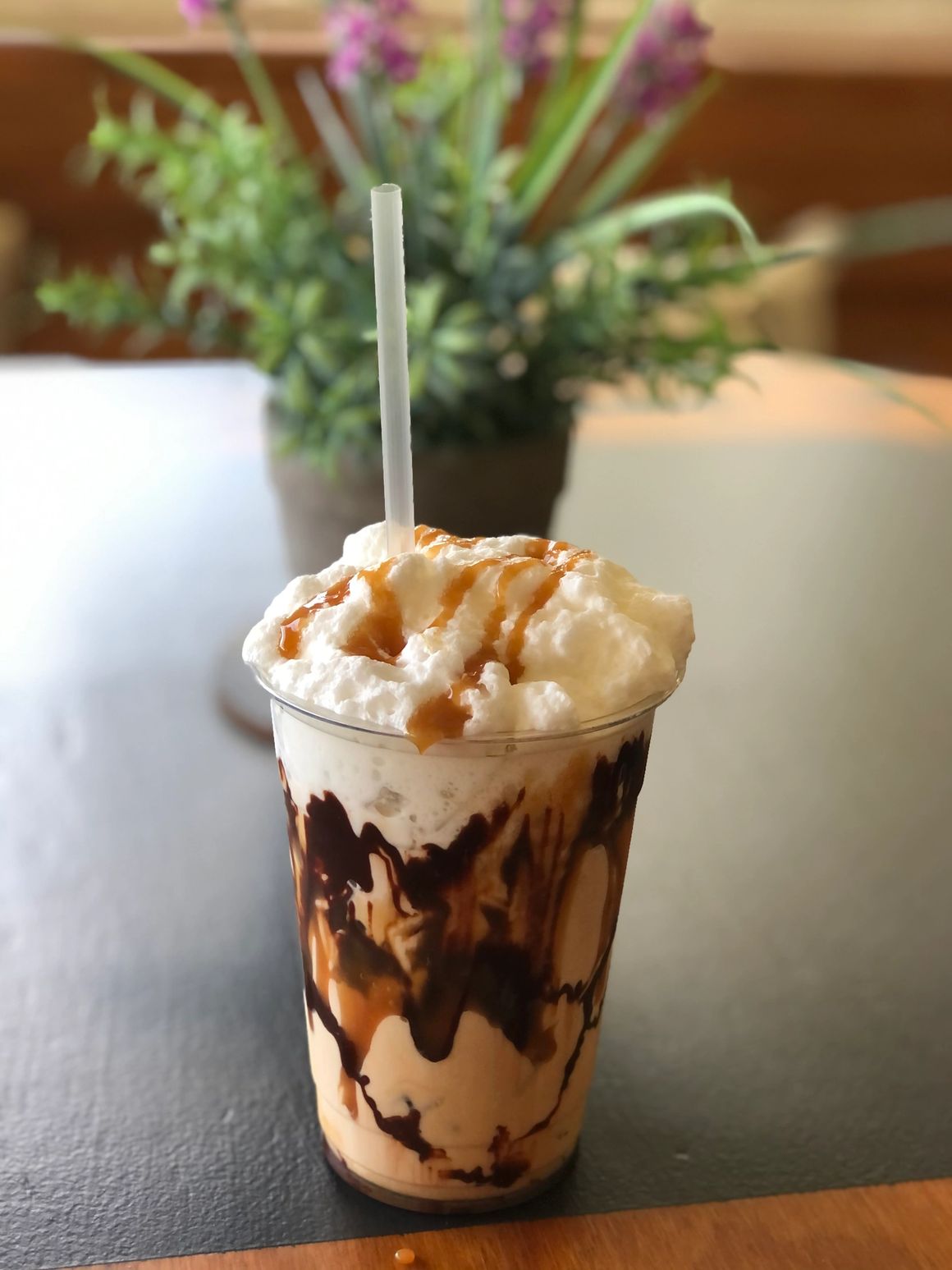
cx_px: 476
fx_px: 2090
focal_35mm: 57
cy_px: 635
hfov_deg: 25.7
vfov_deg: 33.8
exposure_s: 1/30
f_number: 2.8
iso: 32
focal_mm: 6.6
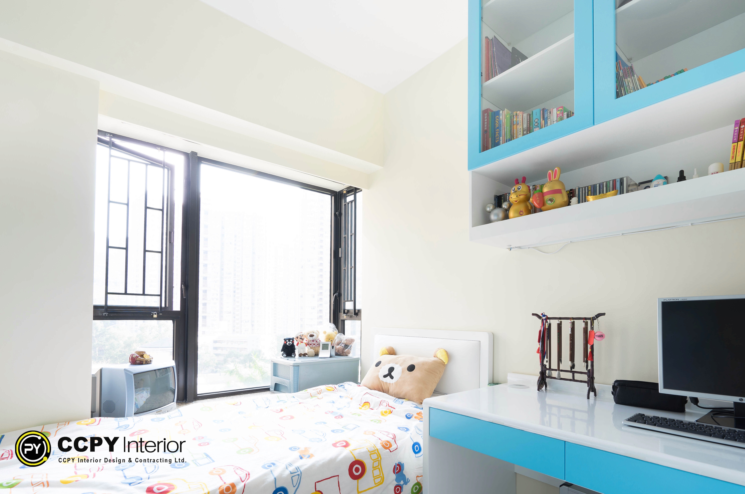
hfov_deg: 81.3
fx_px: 434
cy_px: 247
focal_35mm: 21
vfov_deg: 59.3
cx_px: 372
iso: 1000
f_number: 7.1
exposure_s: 1/60
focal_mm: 21
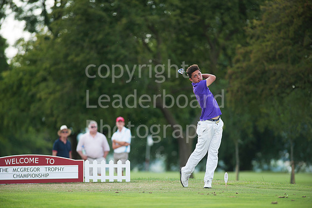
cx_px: 156
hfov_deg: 6.9
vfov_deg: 4.6
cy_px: 104
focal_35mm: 300
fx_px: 2598
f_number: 4
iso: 400
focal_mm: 300
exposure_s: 1/1250
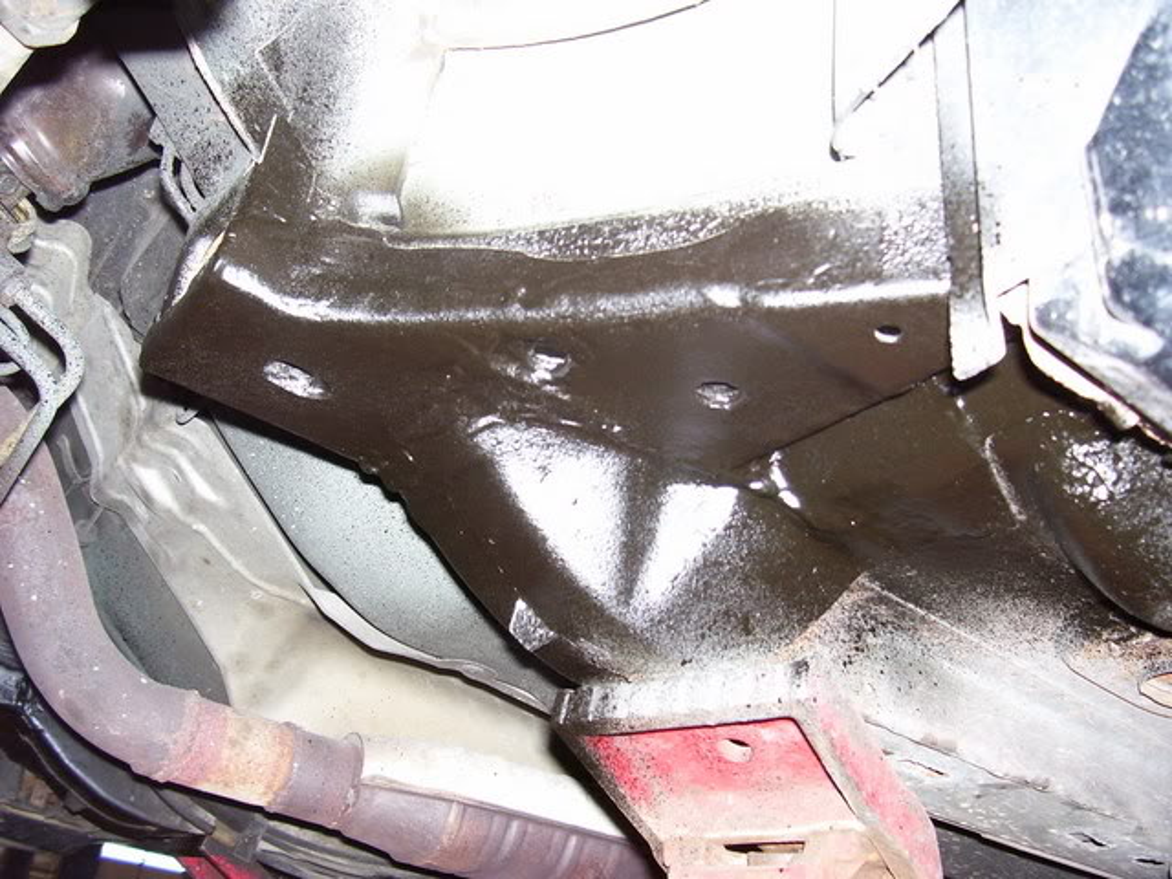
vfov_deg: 41.8
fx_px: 1151
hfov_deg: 54.0
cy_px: 440
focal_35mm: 34
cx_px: 586
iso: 125
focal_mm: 5.6
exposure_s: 1/60
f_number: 2.7
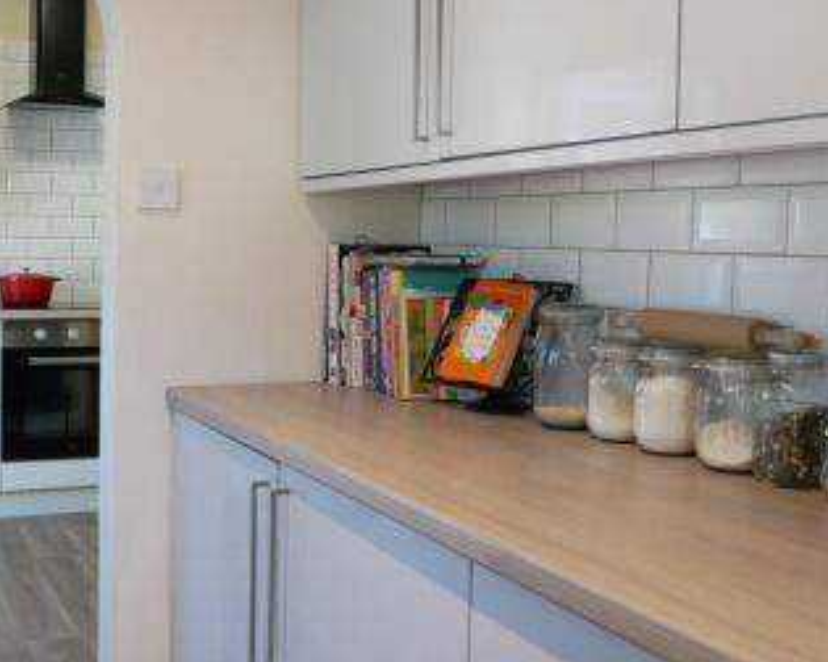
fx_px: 1152
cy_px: 272
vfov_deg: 32.0
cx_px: 340
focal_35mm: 47
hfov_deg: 39.4
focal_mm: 13
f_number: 3.6
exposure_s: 1/60
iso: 800
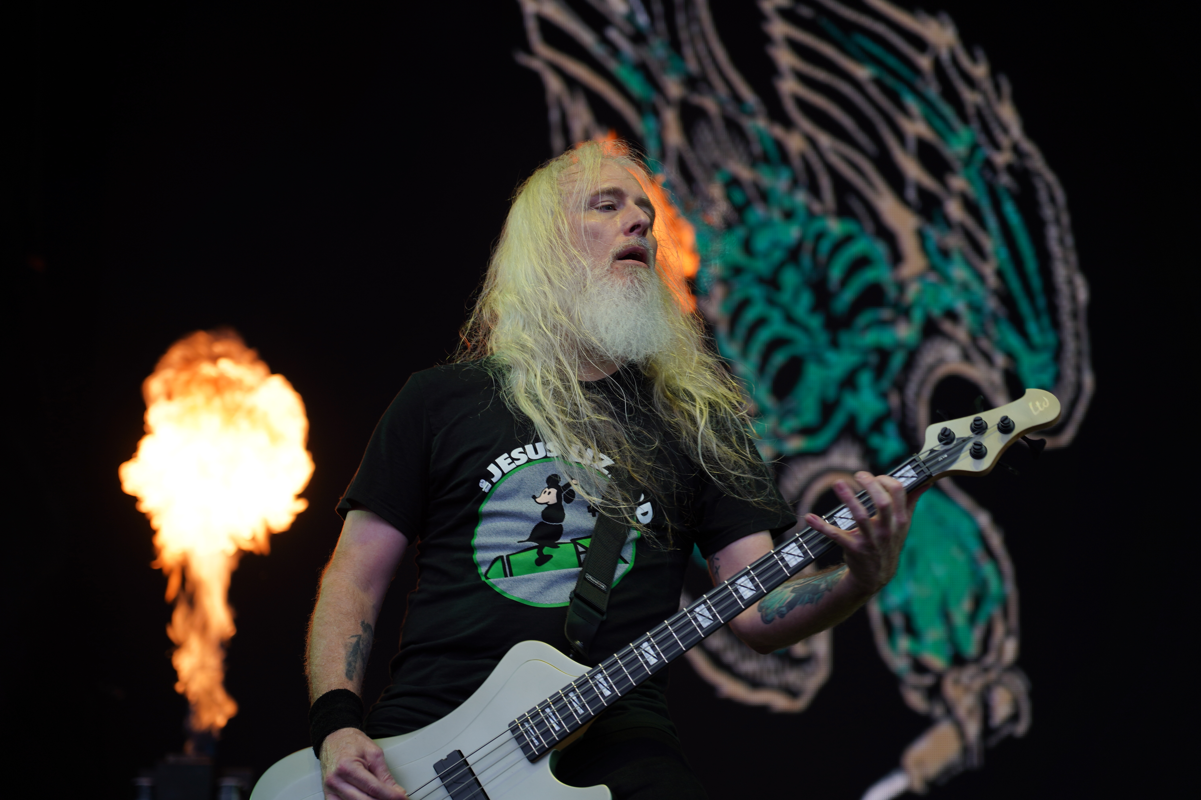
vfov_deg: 13.0
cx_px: 600
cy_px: 400
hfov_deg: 19.5
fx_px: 3503
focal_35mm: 105
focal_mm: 105
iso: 100
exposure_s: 1/125
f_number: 4
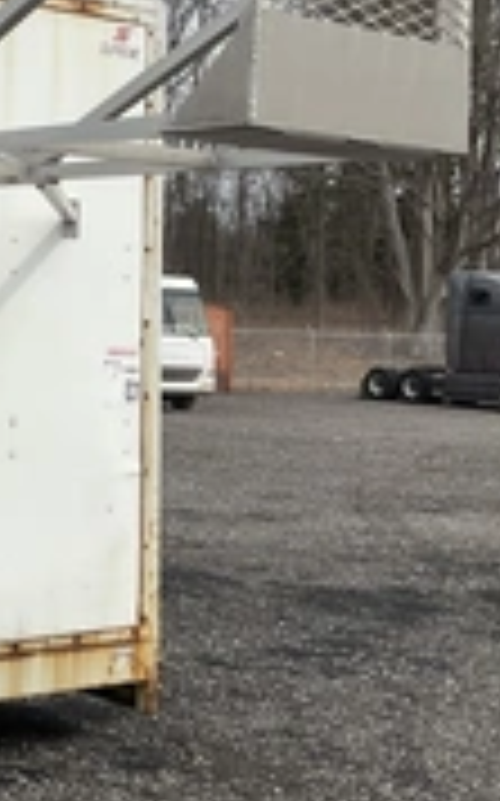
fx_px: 1507
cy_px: 238
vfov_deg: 29.5
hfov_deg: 17.4
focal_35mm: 69
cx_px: -198
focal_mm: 3
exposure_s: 1/2538
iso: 25
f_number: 1.8
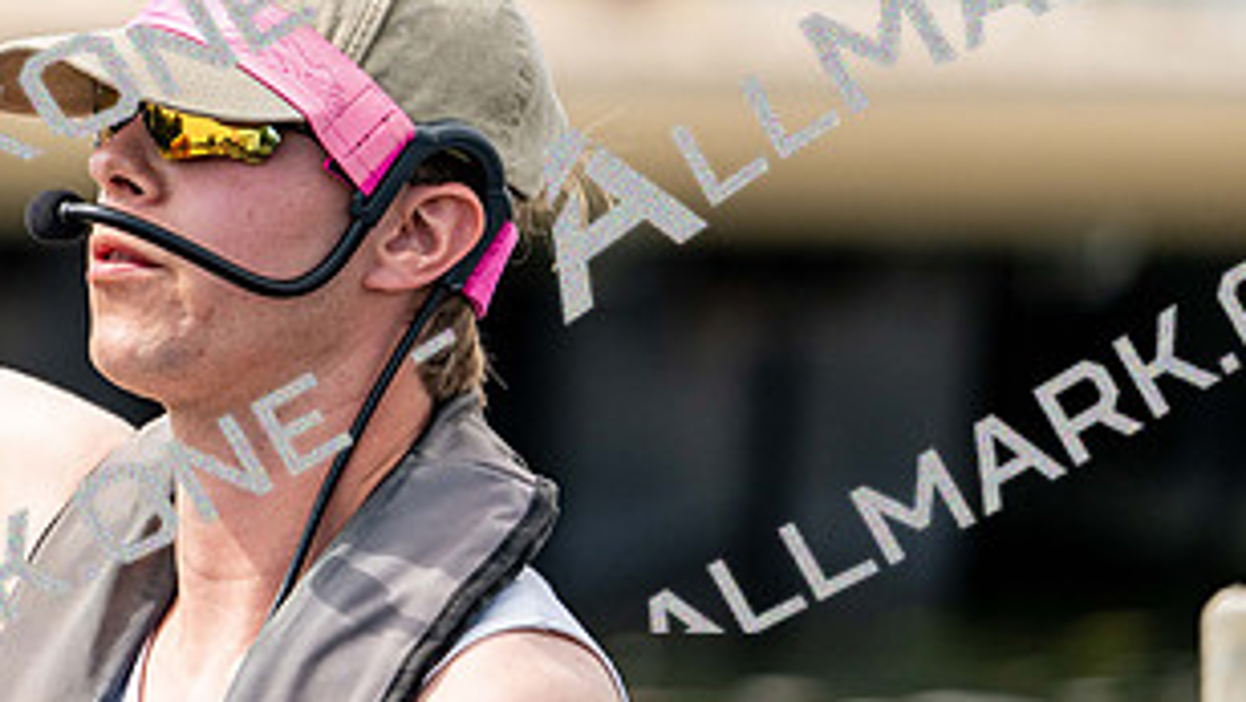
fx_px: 26178
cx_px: 195
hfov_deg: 2.7
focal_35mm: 792
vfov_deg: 1.5
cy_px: -63
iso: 560
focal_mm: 400
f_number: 4.5
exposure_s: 1/2000
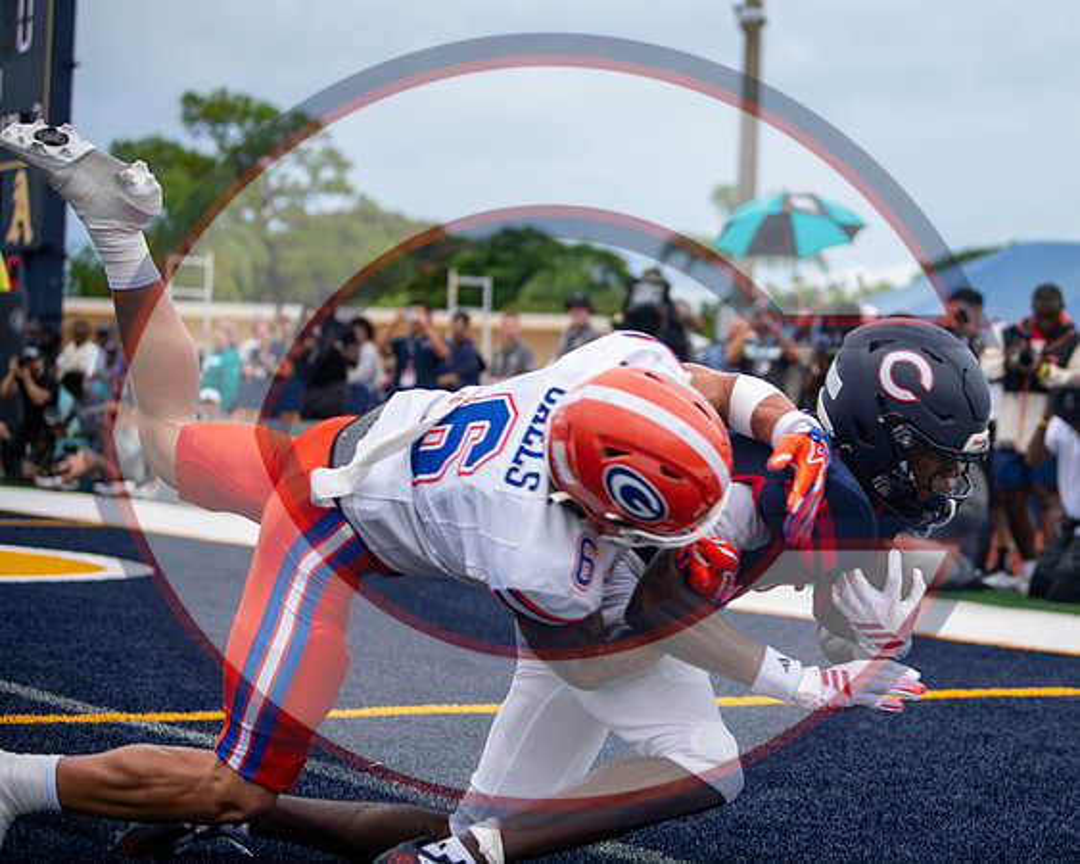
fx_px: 2829
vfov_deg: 17.3
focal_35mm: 89
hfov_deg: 21.5
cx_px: 728
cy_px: 379
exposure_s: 1/1000
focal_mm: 70
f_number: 2.8
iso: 64
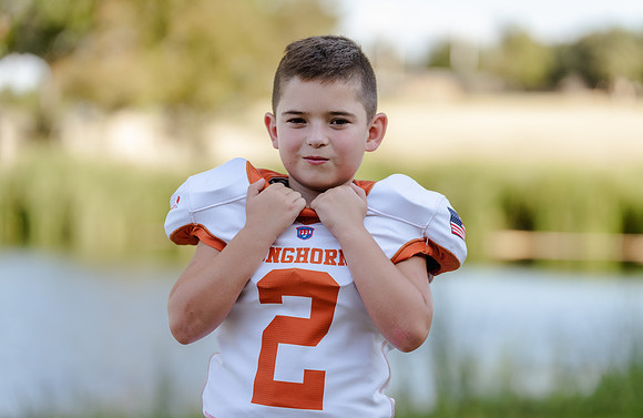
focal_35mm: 138
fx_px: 2437
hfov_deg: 15.0
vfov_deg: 9.8
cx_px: 322
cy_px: 225
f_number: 3.2
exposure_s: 1/320
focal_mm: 130
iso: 125
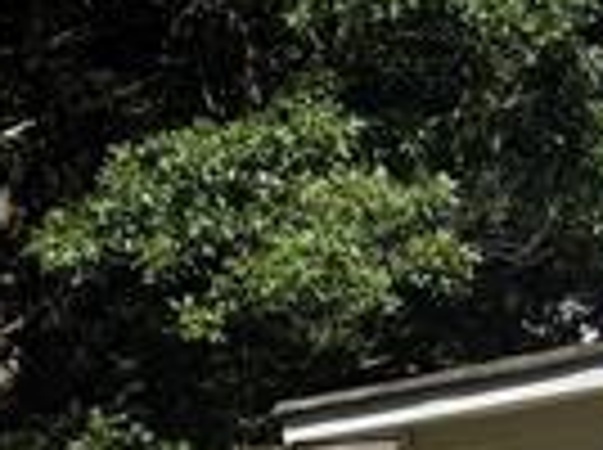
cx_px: 306
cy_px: 1134
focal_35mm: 184
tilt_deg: -0.2
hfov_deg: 10.8
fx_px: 3199
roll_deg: +0.4
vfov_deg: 7.4
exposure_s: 1/4405
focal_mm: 6.76
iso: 80
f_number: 1.78
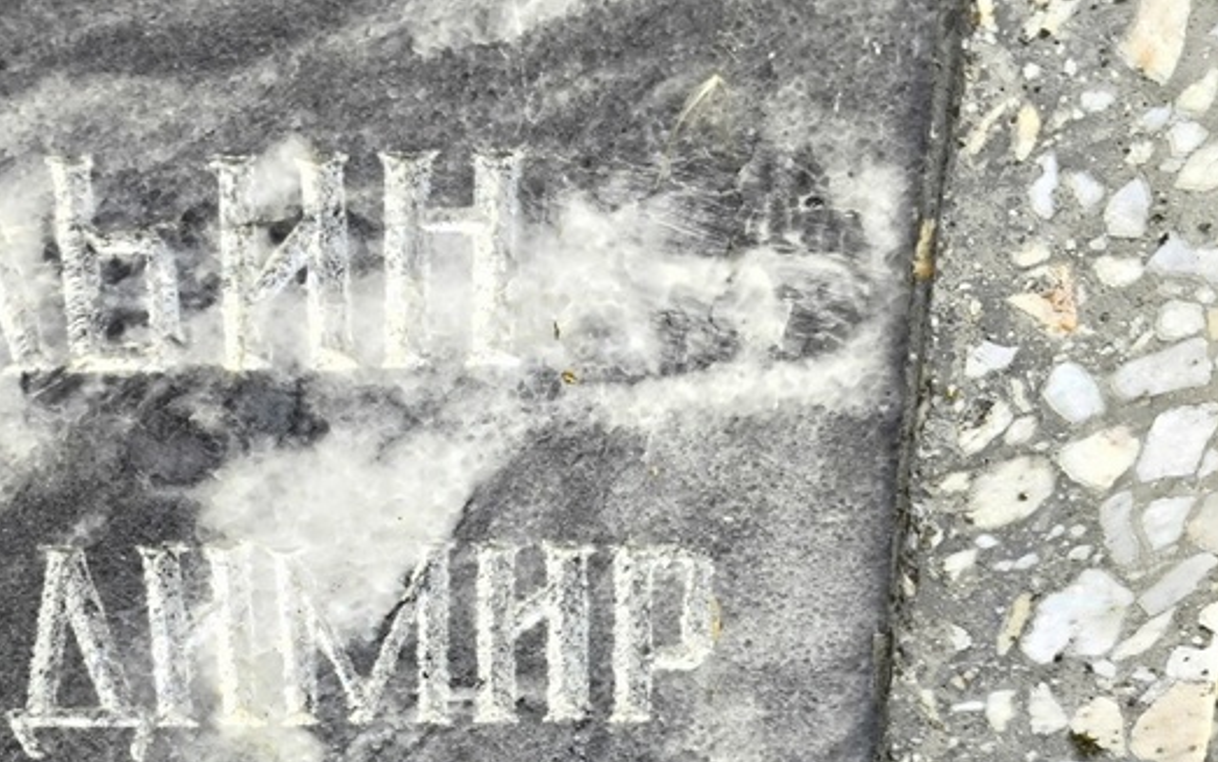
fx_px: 2689
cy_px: 676
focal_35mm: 81
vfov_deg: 15.9
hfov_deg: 25.2
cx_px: 311
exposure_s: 1/120
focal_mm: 4.71
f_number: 1.7
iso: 64
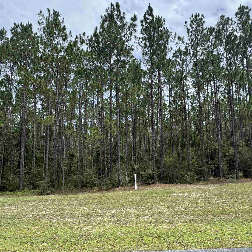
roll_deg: +2.2
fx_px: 198
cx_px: 145
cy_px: 147
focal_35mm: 24
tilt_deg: +6.9
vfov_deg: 64.6
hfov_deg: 64.7
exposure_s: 1/796
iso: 40
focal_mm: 2.22
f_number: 2.2
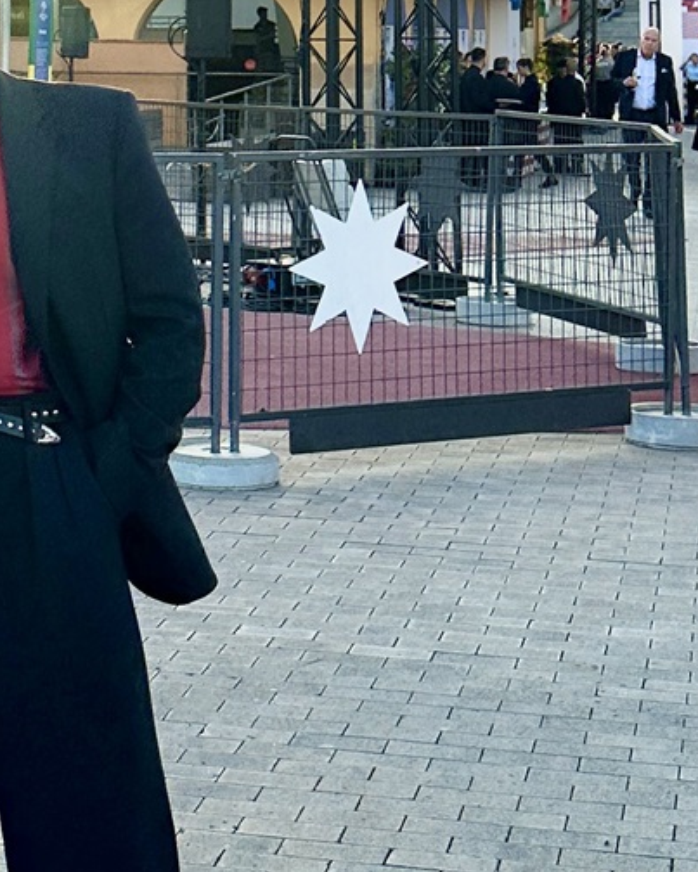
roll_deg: -1.1
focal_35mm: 93
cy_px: -128
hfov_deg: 16.2
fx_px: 2402
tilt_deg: +3.3
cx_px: -14
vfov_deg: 19.6
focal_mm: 6.86
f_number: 1.78
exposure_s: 1/3247
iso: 80
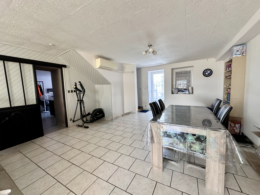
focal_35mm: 14
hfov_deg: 102.1
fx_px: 105
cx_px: 130
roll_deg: +1.8
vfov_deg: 85.7
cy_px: 98
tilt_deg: -5.1
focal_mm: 2.22
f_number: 2.2
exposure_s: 1/99
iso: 320
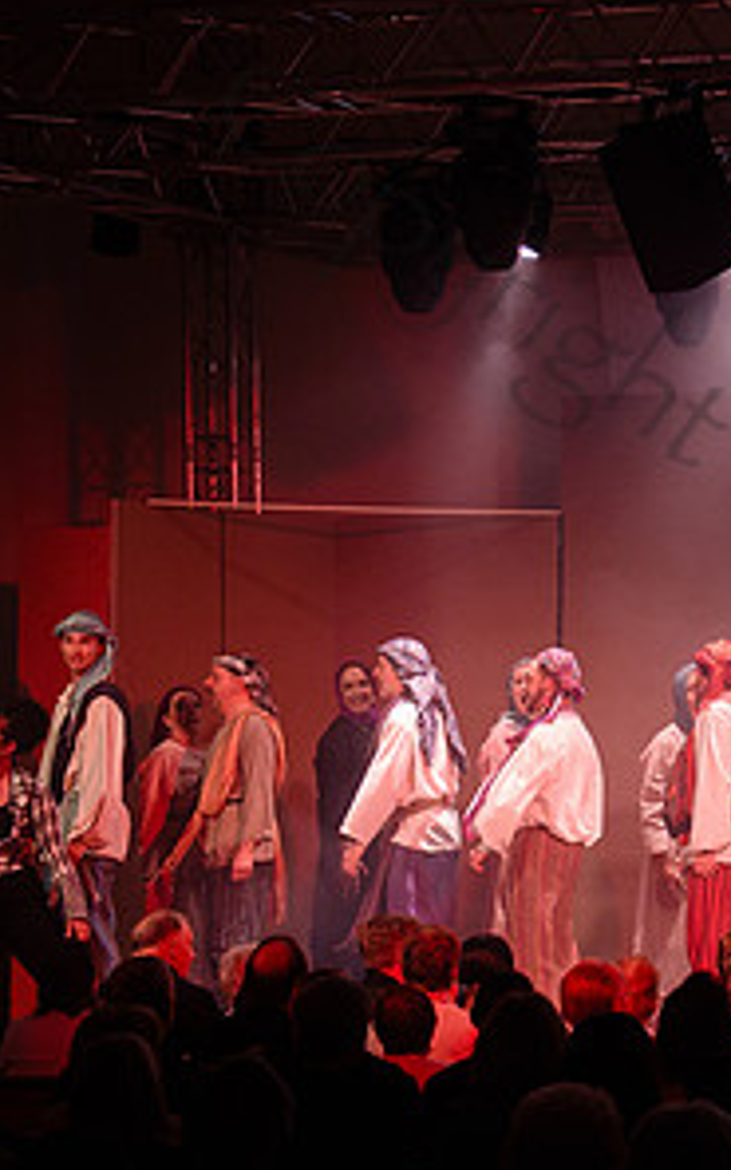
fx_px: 3698
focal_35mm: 116
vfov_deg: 18.0
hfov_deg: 11.0
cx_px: 1000
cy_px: 603
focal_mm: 48
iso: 1000
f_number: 2.8
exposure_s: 1/200
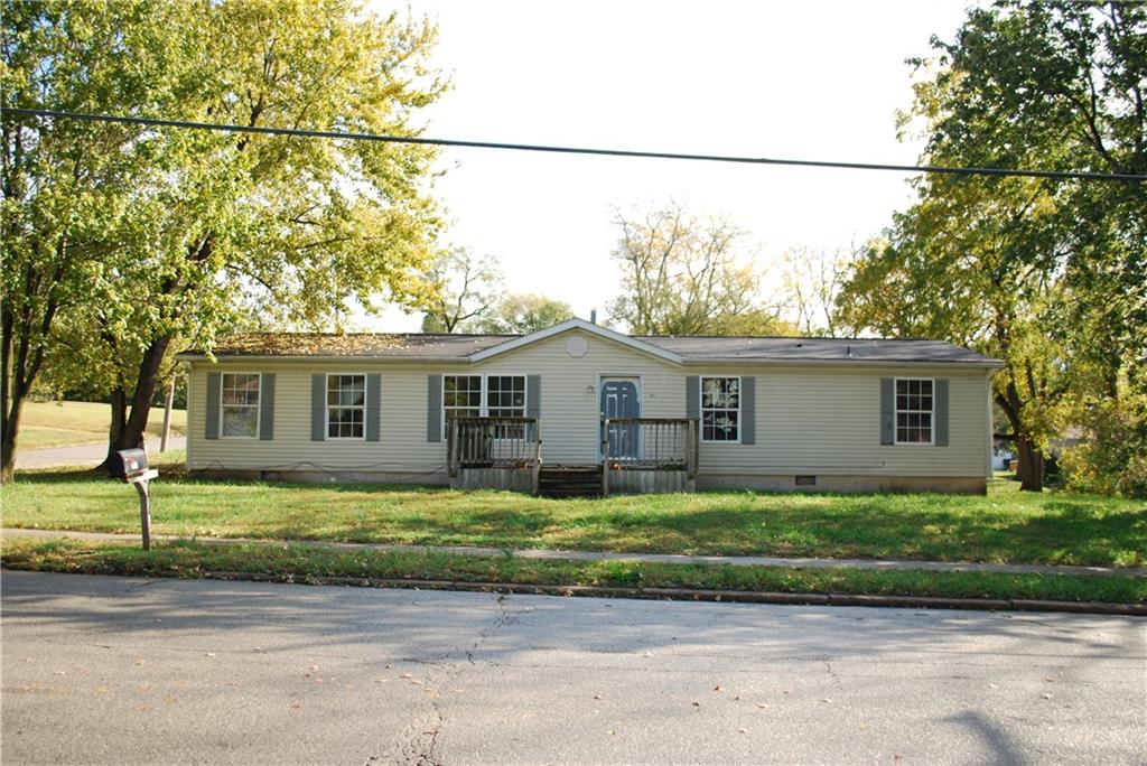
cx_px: 574
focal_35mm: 33
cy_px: 383
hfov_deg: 57.2
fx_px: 1052
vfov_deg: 40.0
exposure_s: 1/200
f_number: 4
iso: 100
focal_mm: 22
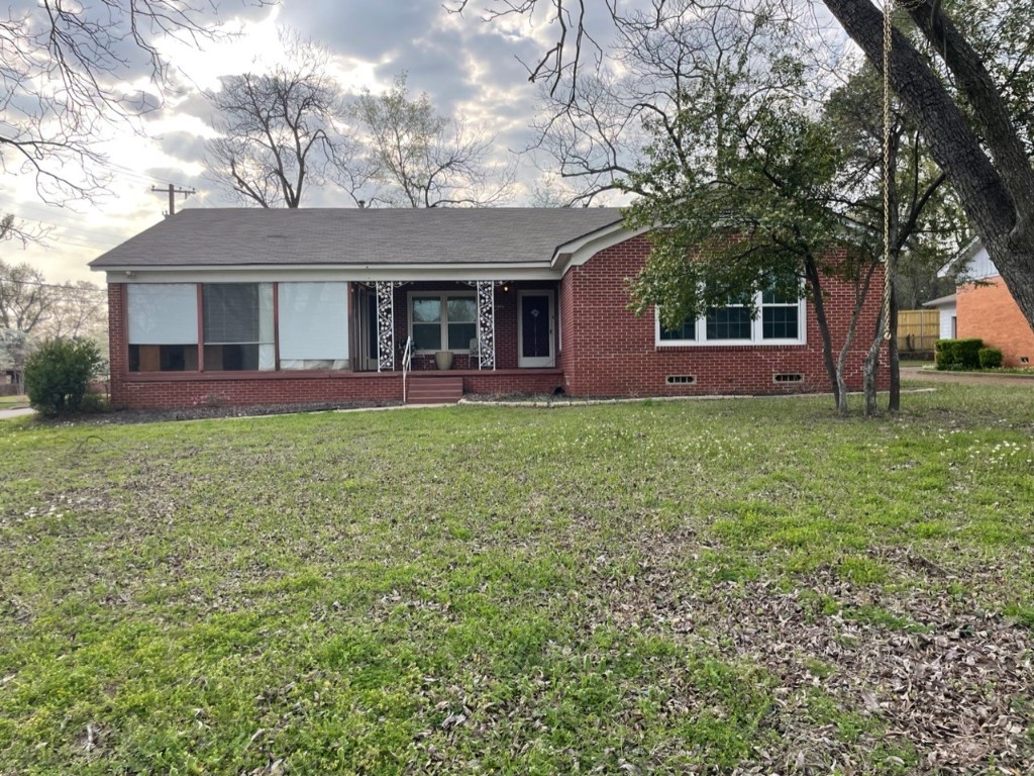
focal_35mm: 26
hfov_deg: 67.3
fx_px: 777
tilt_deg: -0.3
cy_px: 388
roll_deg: +1.2
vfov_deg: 53.1
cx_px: 517
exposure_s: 1/1221
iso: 32
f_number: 1.6
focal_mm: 4.2
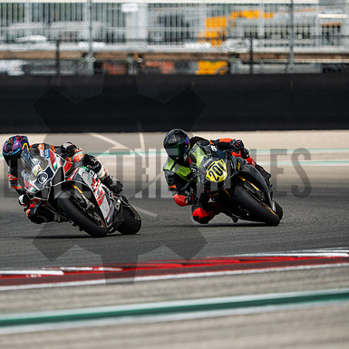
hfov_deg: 3.3
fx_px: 6137
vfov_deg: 3.3
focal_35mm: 538
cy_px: 174
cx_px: 120
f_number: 2.8
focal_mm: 280
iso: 250
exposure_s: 1/1600
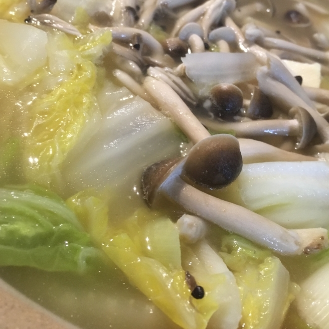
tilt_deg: -44.8
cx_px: 176
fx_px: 430
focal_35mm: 40
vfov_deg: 41.7
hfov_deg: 41.8
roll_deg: -26.3
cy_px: 134
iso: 200
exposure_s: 1/20
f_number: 2.2
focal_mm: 4.15
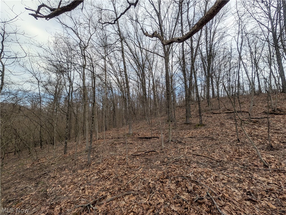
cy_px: 108
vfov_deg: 94.6
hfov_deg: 110.5
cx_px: 143
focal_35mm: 12
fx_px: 99
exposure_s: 1/2439
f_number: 1.7
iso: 50
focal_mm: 2.02
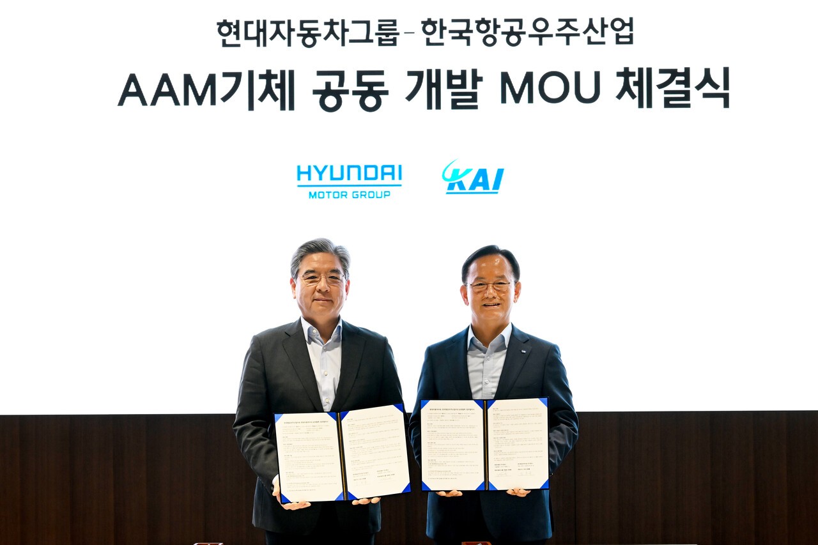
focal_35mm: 122
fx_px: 2772
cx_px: 409
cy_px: 272
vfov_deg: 11.2
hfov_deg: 16.8
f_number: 6.3
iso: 1600
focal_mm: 122
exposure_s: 1/80
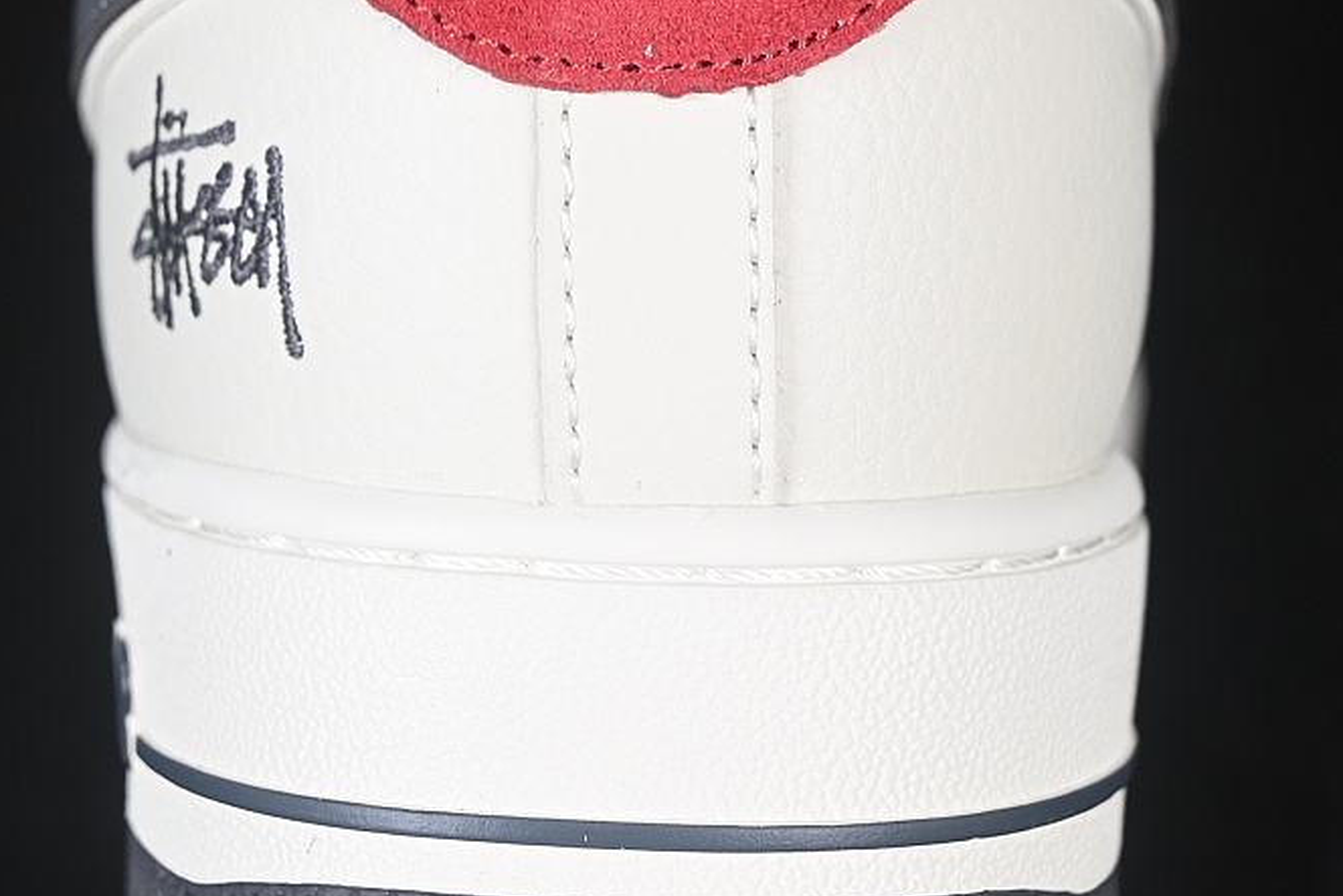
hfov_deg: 16.8
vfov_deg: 11.2
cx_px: 601
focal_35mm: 122
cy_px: 208
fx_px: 4552
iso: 160
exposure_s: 1/80
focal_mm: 50
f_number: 7.1
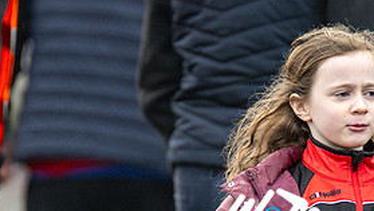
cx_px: 272
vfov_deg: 1.2
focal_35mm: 981
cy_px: 245
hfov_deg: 2.2
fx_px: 9729
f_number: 2.8
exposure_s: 1/1600
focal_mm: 300
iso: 900
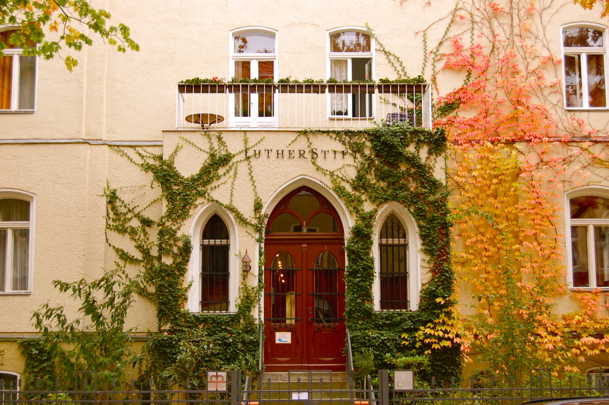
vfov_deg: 23.7
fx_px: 963
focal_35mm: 57
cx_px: 304
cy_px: 202
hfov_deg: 35.1
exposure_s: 1/125
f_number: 5.6
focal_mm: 38
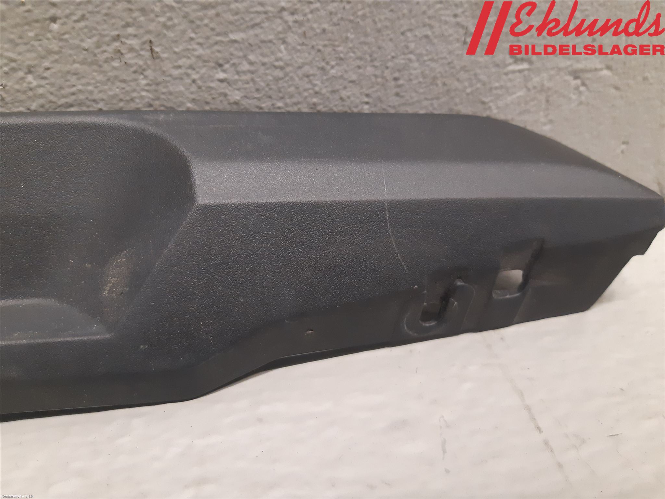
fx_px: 499
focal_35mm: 26
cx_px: 332
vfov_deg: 53.1
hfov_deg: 67.3
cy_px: 250
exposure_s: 1/33
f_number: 1.7
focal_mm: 3.93
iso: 200
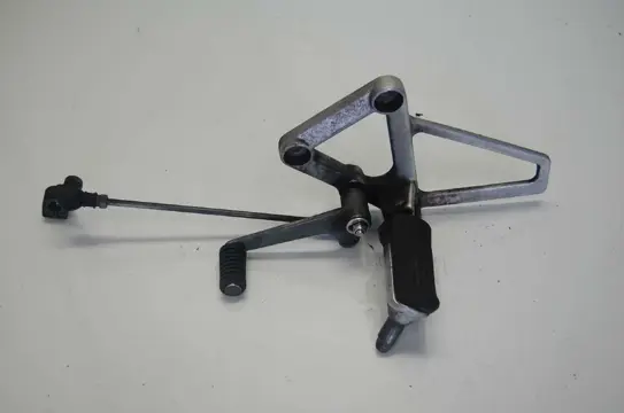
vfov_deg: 28.8
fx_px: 805
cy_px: 206
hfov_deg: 42.4
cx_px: 312
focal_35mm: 46
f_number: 5
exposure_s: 1/100
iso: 400
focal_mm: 31
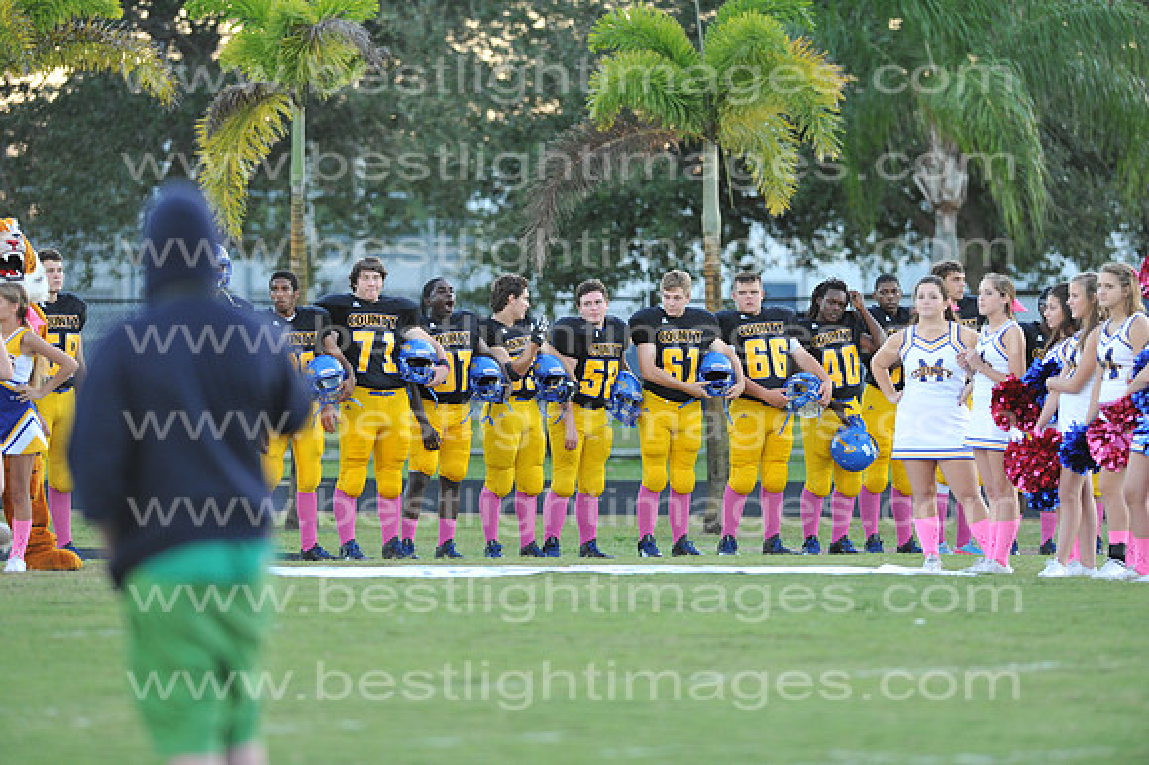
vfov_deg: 4.6
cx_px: 574
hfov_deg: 6.9
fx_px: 9569
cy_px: 382
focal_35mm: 300
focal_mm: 300
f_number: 4
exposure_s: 1/400
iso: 1600
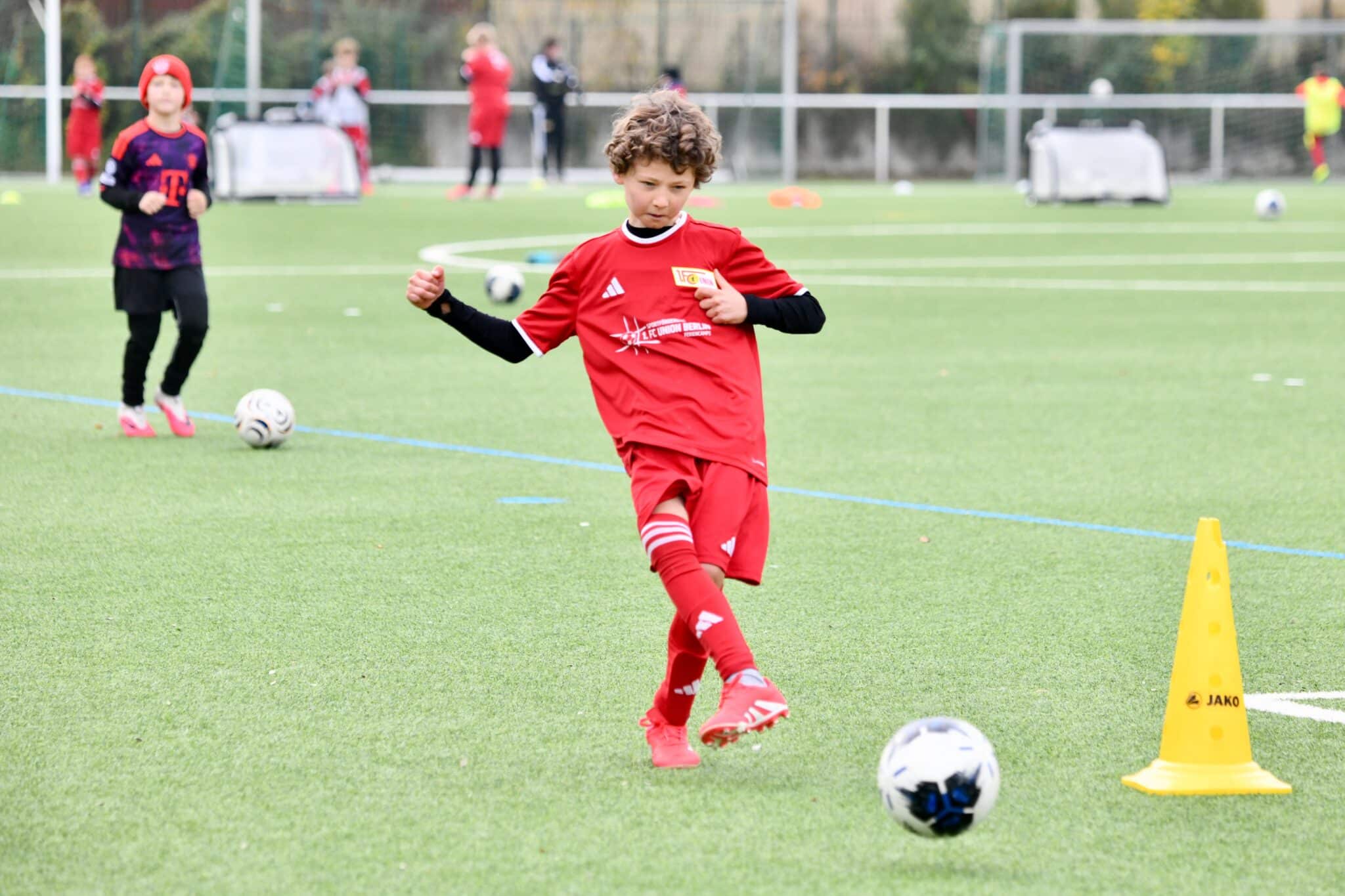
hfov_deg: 10.3
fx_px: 7471
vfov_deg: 6.9
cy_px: 448
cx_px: 672
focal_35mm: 200
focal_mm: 200
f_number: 5.3
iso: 1600
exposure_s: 1/1600
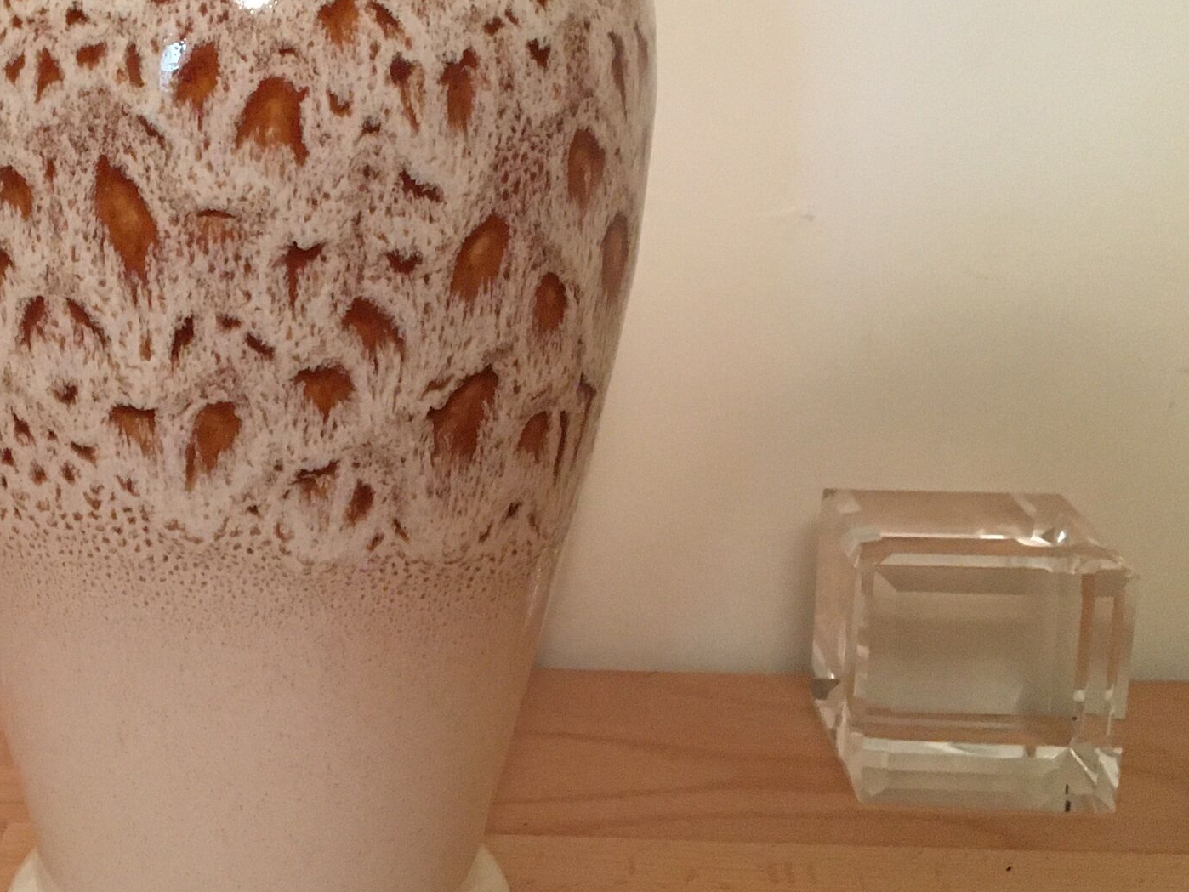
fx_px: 1924
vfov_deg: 26.0
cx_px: 268
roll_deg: -0.1
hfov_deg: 33.5
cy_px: 313
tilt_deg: -12.0
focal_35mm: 56
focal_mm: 4.15
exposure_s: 1/25
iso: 200
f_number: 2.2
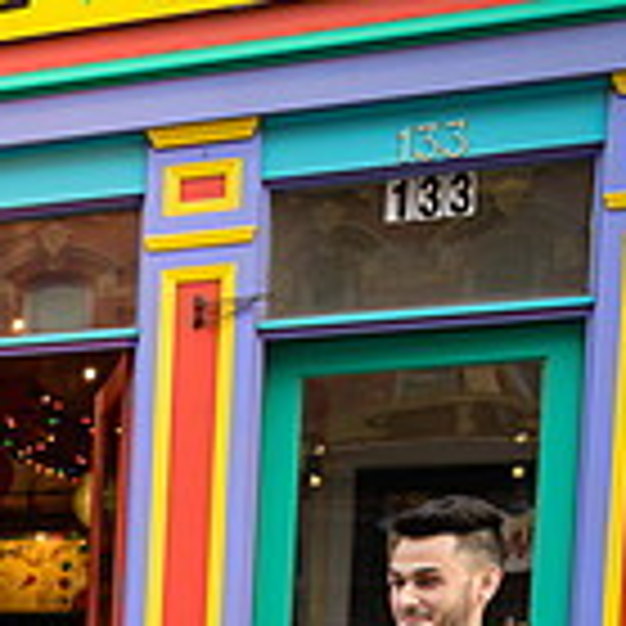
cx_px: -423
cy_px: 853
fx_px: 1739
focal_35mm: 85
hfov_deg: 17.4
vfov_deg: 18.7
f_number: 3.2
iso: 400
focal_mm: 24
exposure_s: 1/250
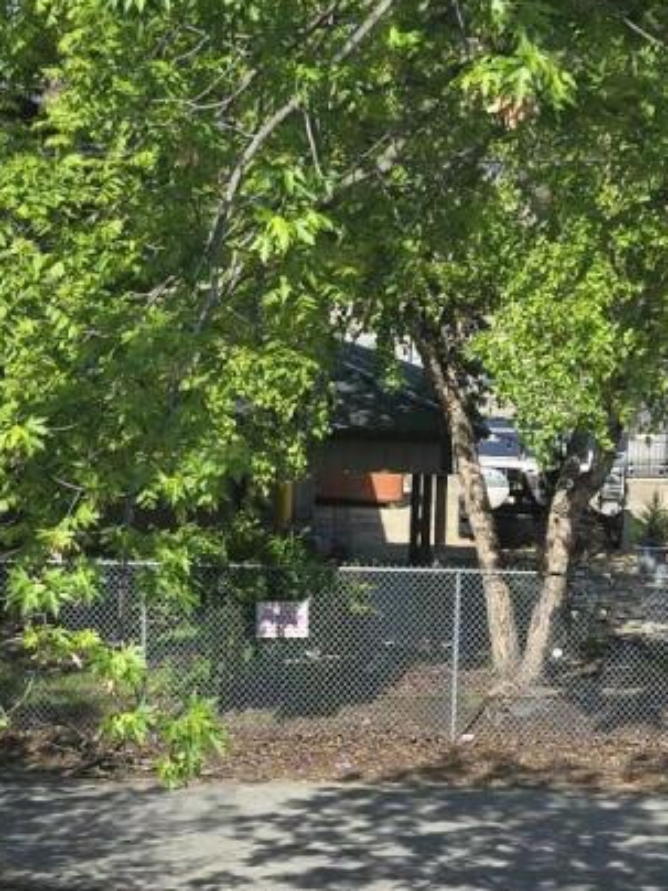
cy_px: 571
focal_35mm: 114
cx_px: 231
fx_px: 2933
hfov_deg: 13.0
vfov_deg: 17.2
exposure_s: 1/986
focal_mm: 5.4
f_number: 1.8
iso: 25
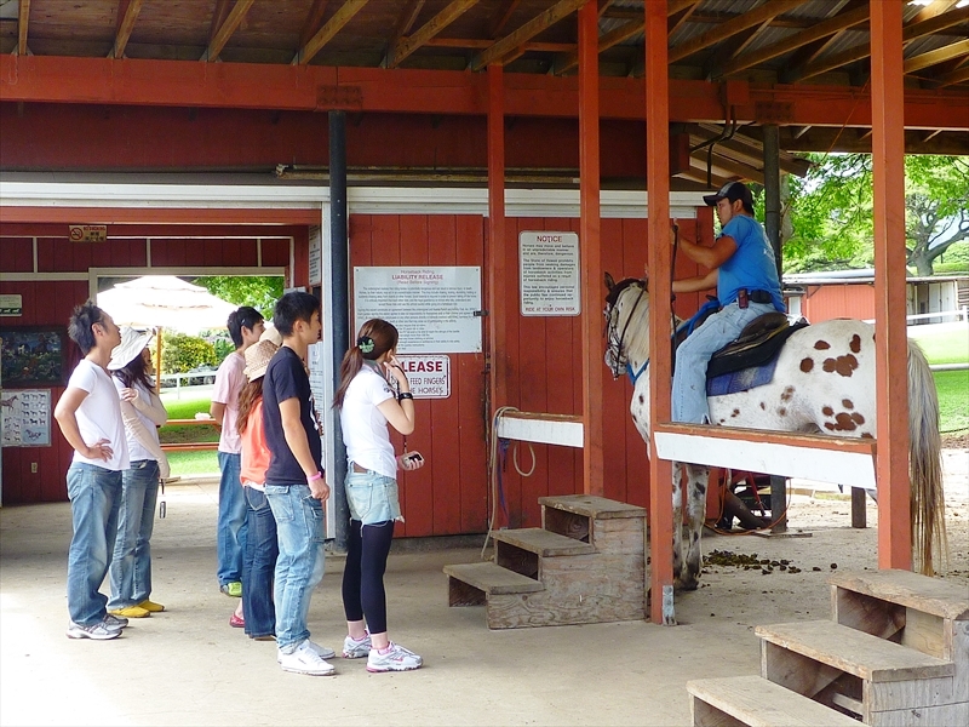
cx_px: 484
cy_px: 364
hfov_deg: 33.8
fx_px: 1596
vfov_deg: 25.7
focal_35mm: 57
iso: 80
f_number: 3.9
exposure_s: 1/80
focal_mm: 6.4
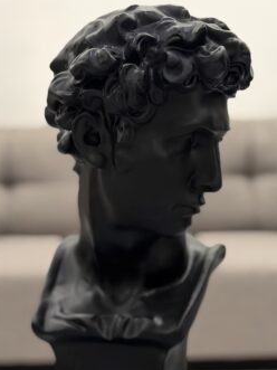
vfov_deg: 33.1
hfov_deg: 25.2
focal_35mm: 58
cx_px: 144
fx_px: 619
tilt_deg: -8.1
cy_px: 221
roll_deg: +0.0
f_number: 1.78
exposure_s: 1/50
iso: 125
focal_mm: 6.76
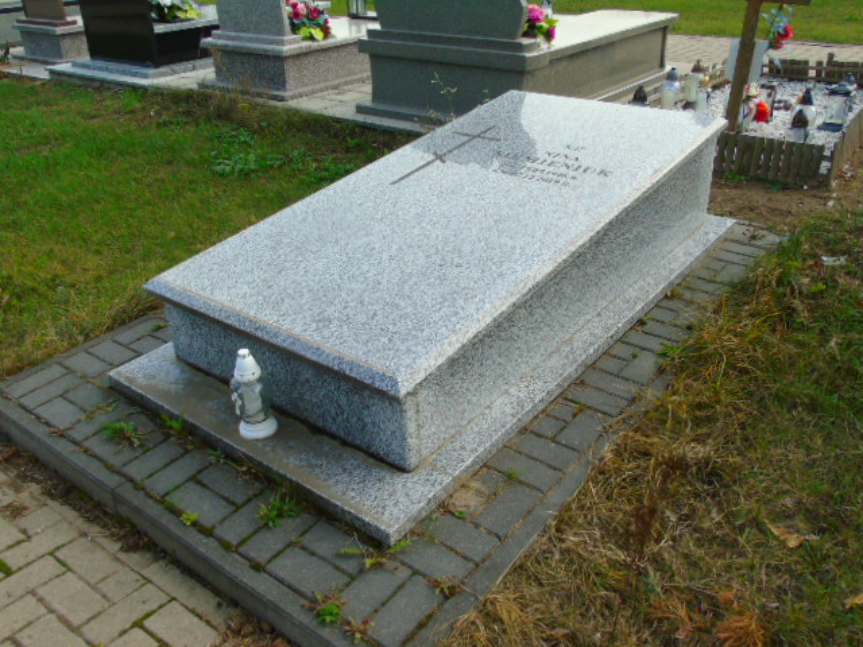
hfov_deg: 61.7
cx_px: 432
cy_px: 324
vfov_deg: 48.2
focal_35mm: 29
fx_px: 723
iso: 80
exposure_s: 1/200
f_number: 3.6
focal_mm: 5.2
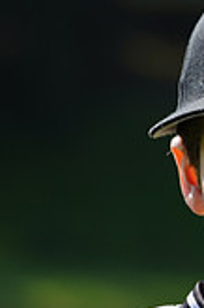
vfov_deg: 2.2
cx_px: 211
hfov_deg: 1.5
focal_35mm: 926
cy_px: 404
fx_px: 7887
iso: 100
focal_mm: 262
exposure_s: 1/250
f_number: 8
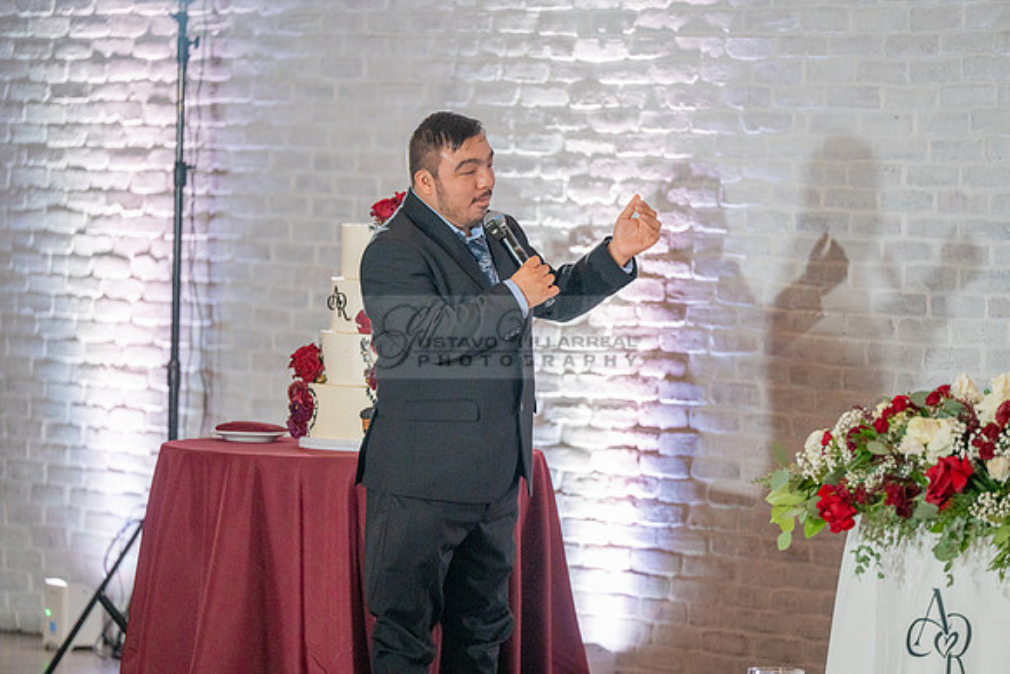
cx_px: 505
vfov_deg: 6.9
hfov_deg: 10.3
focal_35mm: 200
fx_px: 5612
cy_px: 337
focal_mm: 200
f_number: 2.8
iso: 1600
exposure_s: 1/320
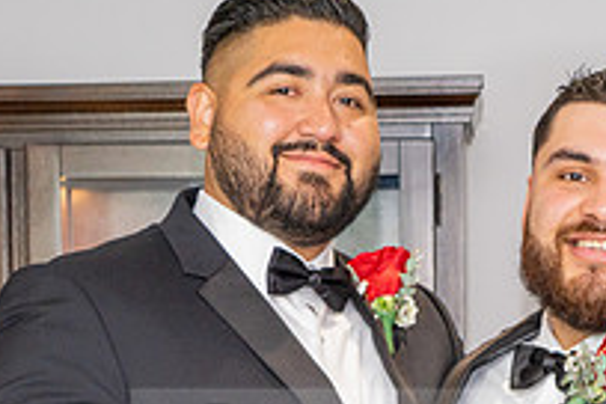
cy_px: 563
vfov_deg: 8.5
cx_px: 393
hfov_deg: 13.0
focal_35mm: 158
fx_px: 2659
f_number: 4.5
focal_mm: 46
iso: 640
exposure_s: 1/160
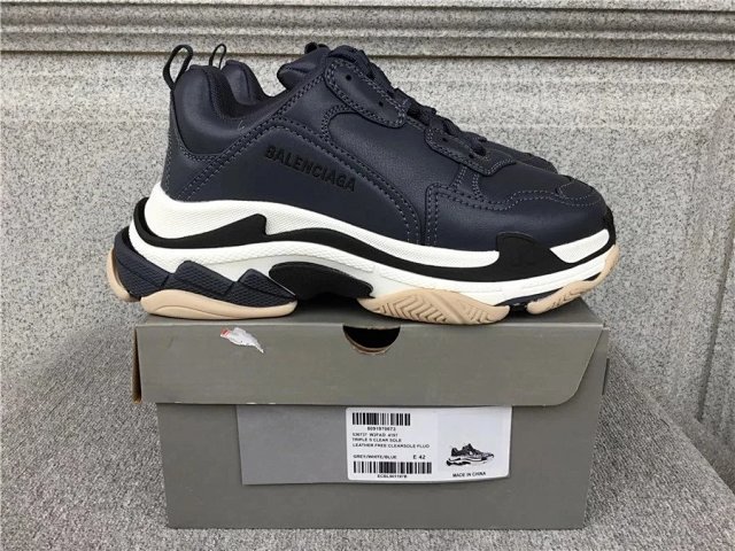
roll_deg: +0.0
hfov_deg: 58.4
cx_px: 368
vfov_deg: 45.4
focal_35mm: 31
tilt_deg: -17.1
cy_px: 276
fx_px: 658
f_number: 2.4
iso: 32
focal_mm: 3.3
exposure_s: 1/100
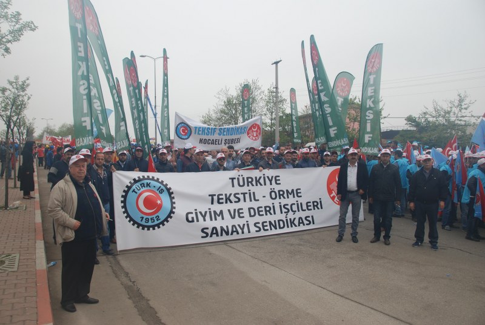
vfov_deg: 48.1
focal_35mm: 27
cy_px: 162
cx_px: 242
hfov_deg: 67.3
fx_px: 364
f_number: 6.3
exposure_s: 1/160
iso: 100
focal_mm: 18
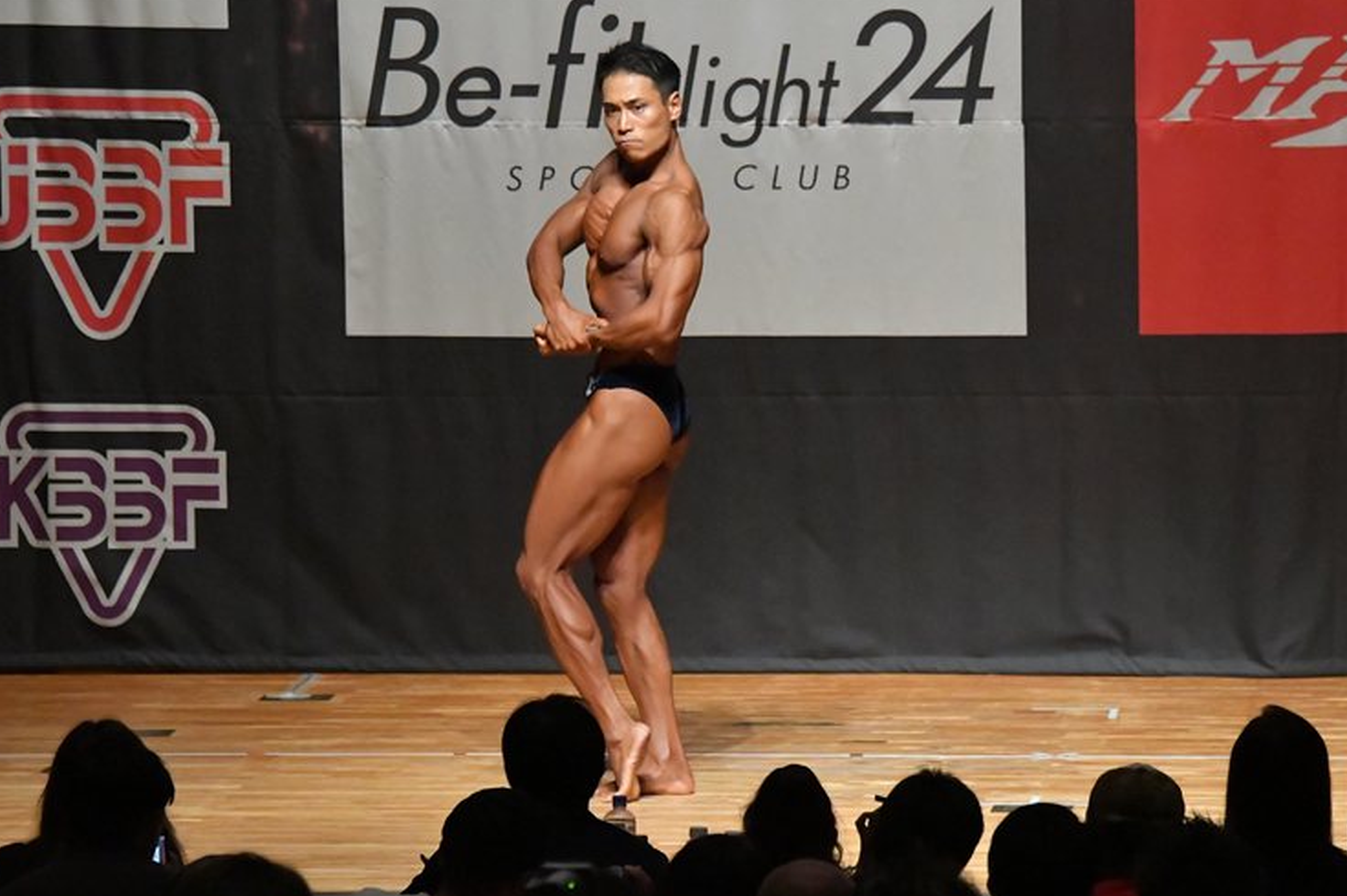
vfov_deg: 5.8
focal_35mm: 237
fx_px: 8863
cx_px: 680
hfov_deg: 8.7
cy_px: 459
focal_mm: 150
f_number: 5.6
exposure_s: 1/400
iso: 12800
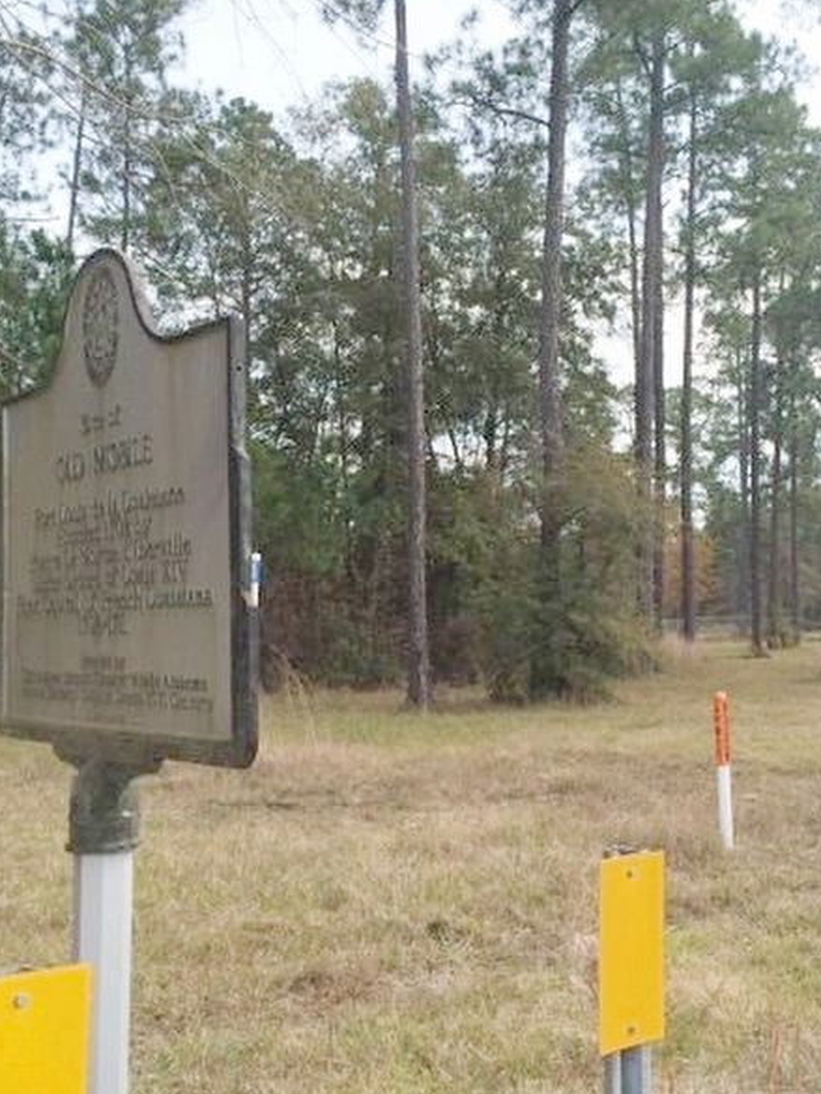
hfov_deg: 34.9
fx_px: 1296
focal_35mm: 41
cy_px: 544
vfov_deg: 45.8
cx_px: 527
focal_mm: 4.12
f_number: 2.2
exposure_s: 1/1053
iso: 32
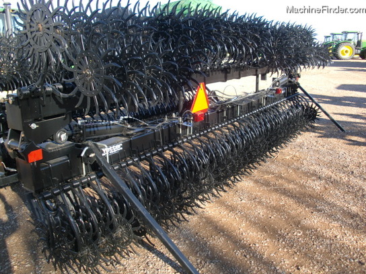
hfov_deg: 51.4
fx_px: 381
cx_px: 183
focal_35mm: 36
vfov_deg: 39.7
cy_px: 137
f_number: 2.8
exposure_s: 1/250
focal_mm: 6.3
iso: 64
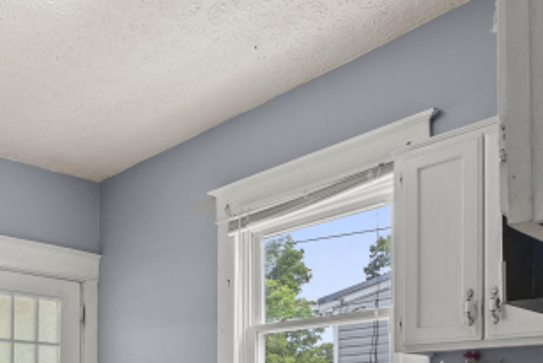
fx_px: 588
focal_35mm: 39
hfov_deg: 45.9
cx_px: 79
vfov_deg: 30.4
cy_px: 405
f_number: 11
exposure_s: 1/3
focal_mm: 16
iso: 400
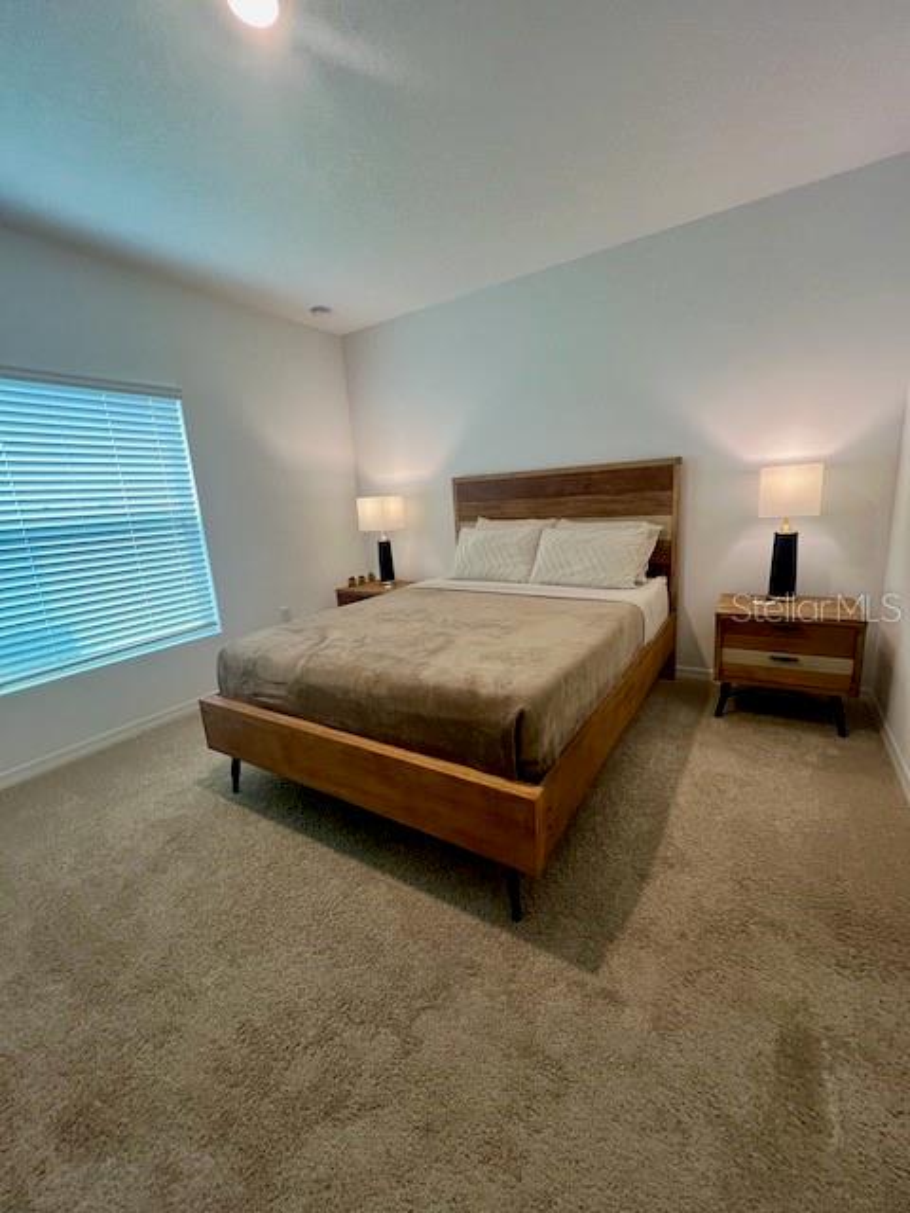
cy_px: 606
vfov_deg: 106.2
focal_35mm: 13
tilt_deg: -12.9
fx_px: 456
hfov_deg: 89.9
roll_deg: +2.5
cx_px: 455
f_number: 1.8
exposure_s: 1/60
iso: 160
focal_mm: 1.57
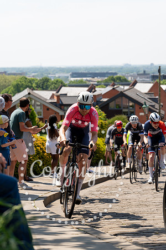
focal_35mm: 85
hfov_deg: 16.1
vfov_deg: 23.9
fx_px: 588
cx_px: 83
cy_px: 125
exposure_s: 1/800
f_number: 4.5
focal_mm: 85
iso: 160
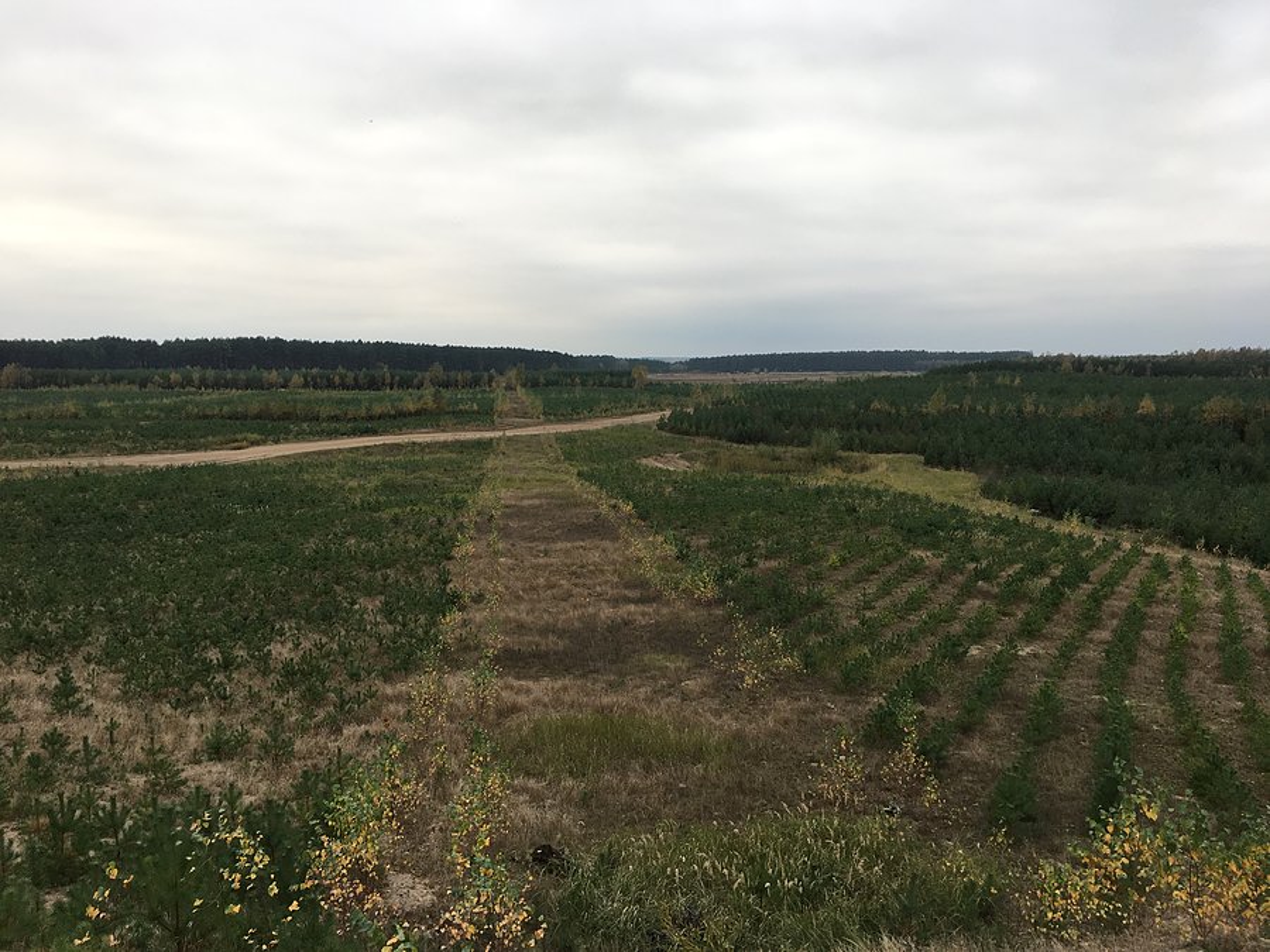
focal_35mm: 29
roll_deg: -0.1
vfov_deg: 48.2
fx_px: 1064
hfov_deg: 61.7
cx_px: 635
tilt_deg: -6.0
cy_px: 476
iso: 32
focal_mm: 4.15
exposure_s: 1/100
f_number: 2.2
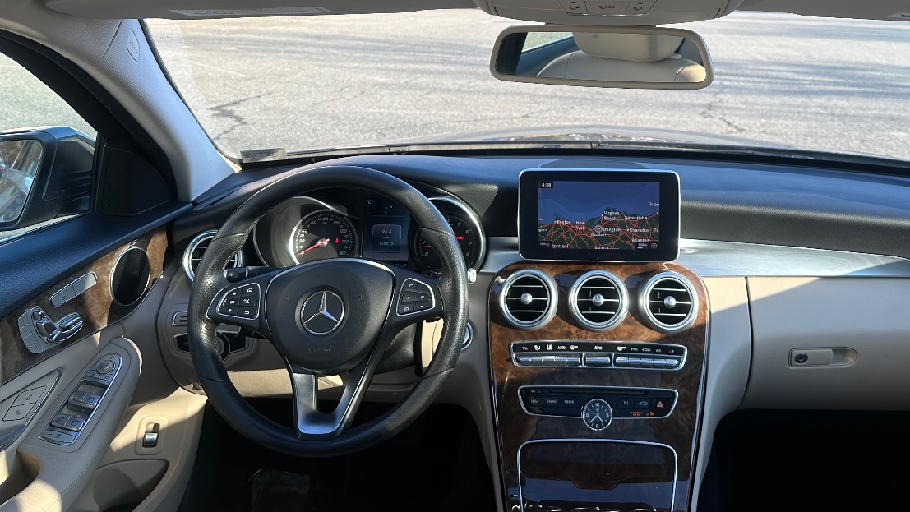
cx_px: 579
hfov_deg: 57.2
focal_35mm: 34
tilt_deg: -6.4
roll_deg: -0.6
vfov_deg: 33.5
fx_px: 821
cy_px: 92
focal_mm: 6.86
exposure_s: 1/494
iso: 80
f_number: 1.78
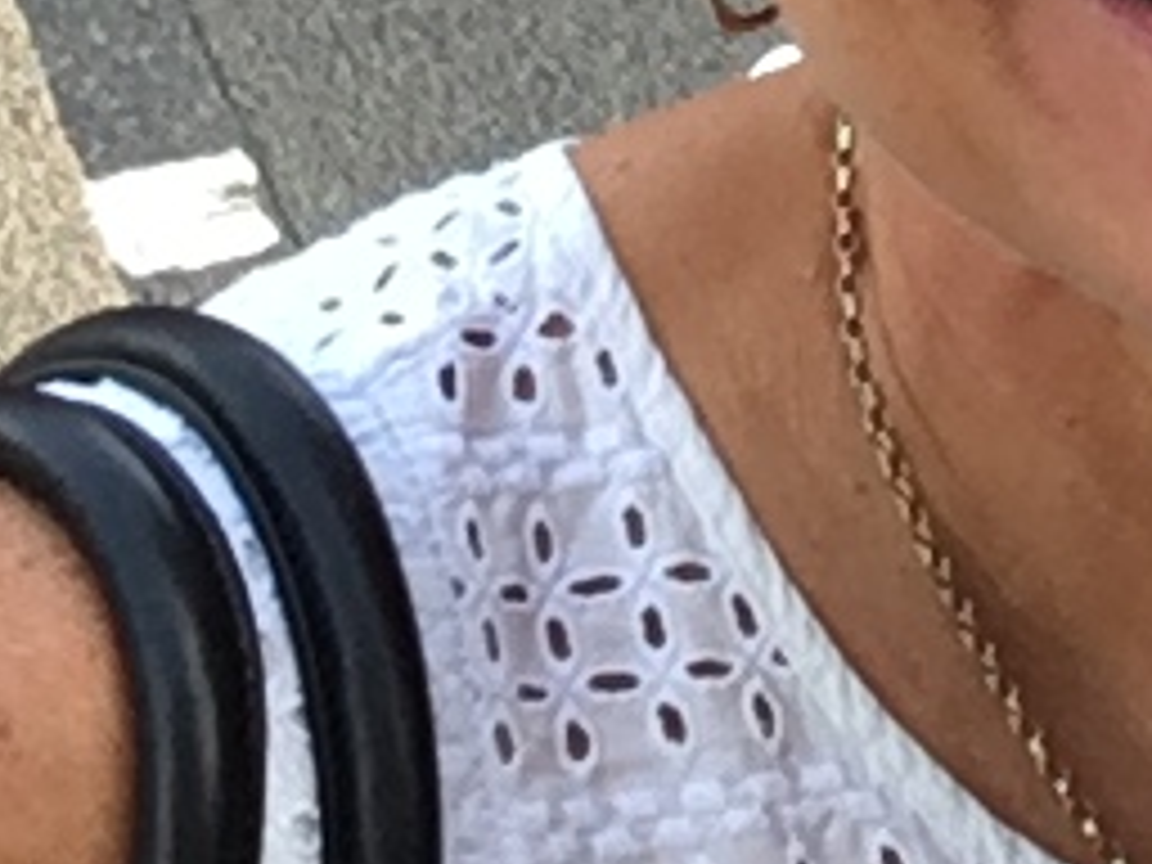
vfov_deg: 8.9
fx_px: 5158
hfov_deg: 12.2
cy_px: -1044
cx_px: 1647
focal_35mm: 155
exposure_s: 1/193
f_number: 2.4
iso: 50
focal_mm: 2.15
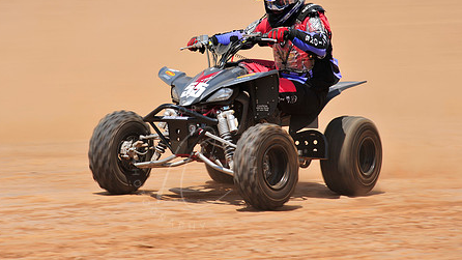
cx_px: 194
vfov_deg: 4.8
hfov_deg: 8.6
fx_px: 3087
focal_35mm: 252
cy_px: 73
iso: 200
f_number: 10
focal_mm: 185
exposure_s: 1/400
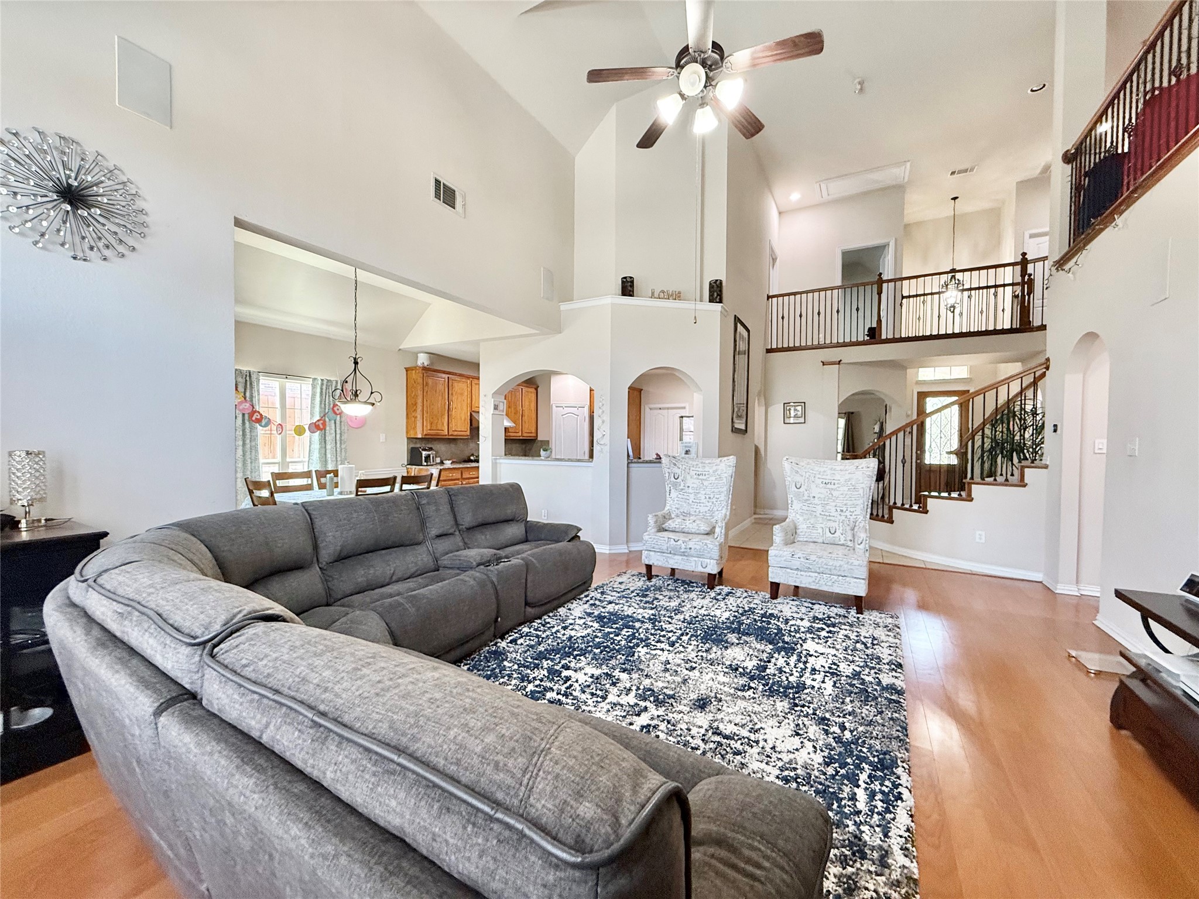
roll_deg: -0.5
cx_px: 600
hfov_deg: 102.1
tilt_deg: -0.4
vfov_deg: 85.7
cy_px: 450
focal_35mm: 14
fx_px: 485
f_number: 2.2
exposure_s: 1/60
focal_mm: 2.22
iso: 320
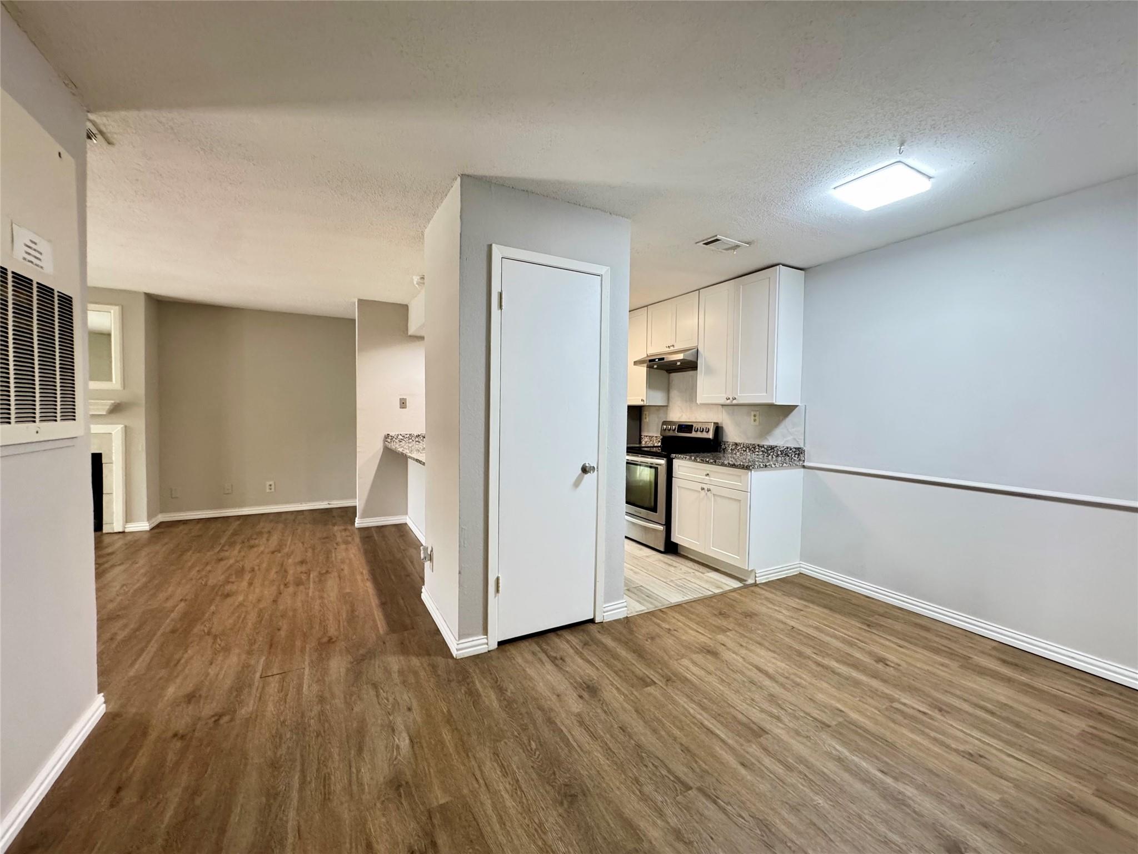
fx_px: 460
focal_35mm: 14
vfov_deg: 85.7
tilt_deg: -2.0
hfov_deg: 102.1
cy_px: 427
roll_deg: -0.8
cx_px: 569
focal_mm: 2.22
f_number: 2.2
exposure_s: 1/60
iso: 320
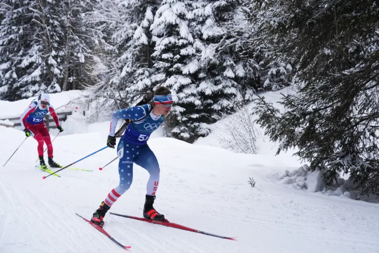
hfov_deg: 37.5
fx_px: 558
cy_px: 126
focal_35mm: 53
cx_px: 190
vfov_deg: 25.5
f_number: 4.5
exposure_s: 1/1600
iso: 2000
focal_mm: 53
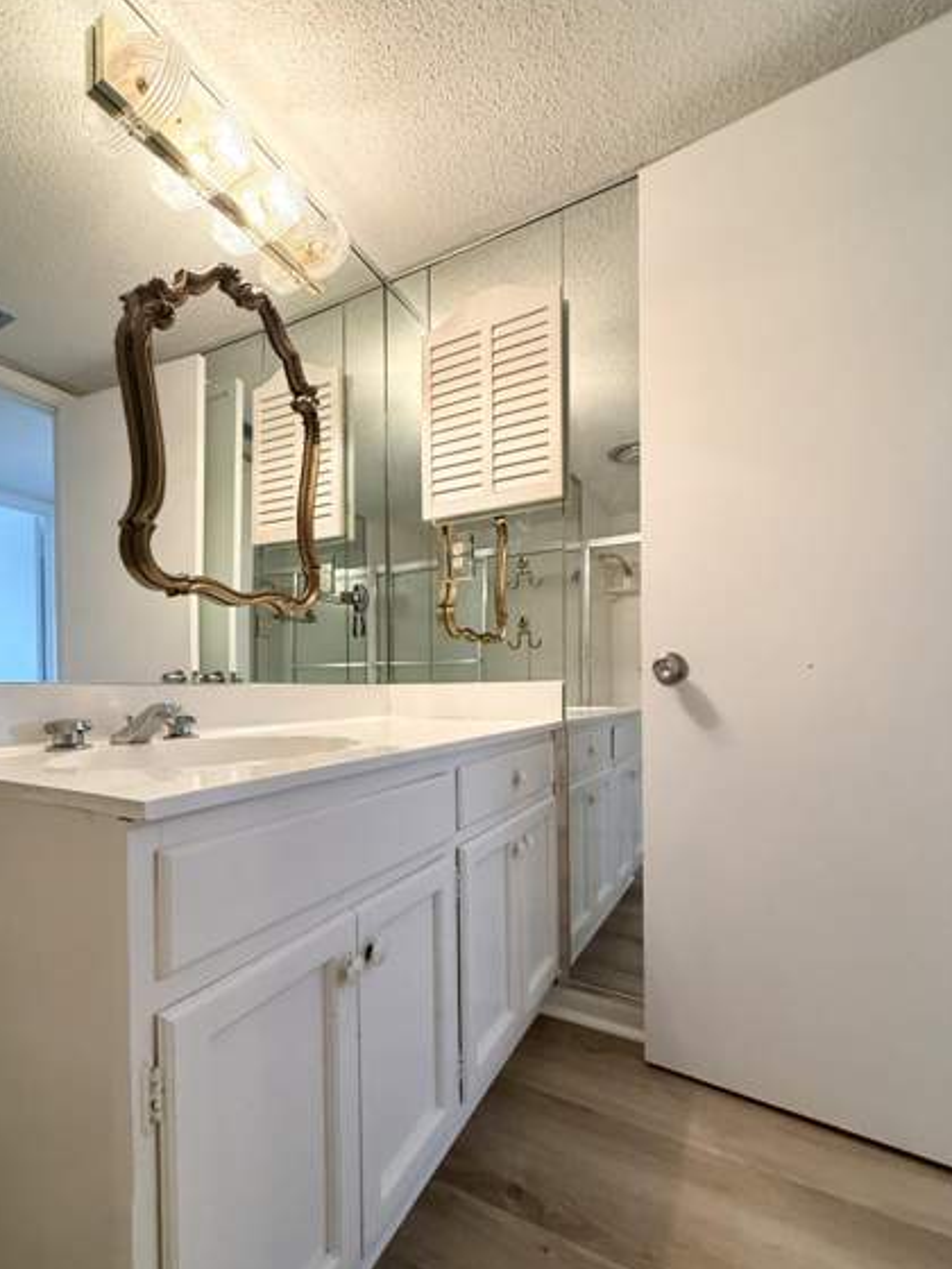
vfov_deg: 94.2
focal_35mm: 16
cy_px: 698
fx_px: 587
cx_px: 417
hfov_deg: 77.8
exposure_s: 1/60
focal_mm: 2.22
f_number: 2.2
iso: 320
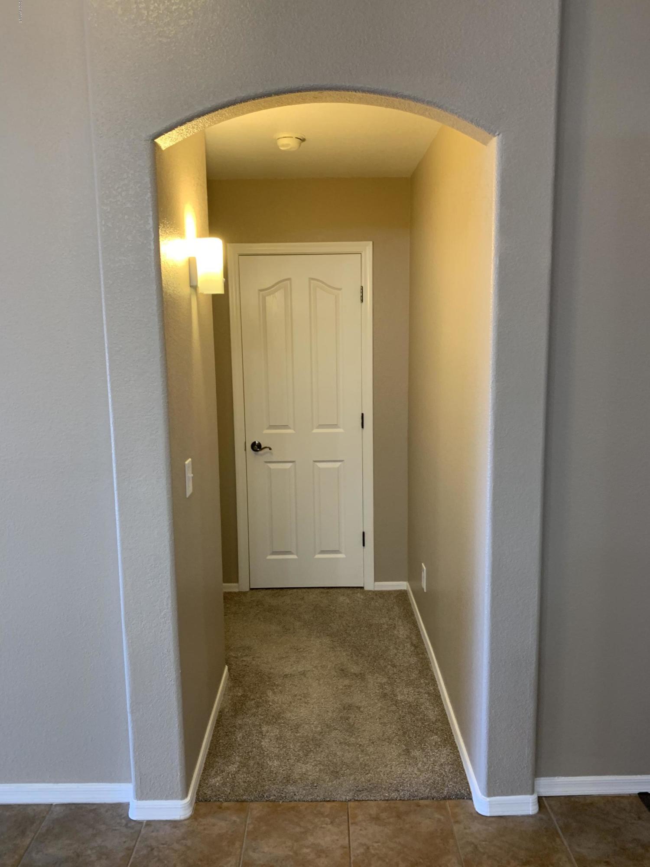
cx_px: 325
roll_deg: +0.4
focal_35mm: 26
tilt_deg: -7.7
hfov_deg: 53.1
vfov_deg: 67.3
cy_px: 434
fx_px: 651
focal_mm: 4.25
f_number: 1.8
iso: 160
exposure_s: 1/60
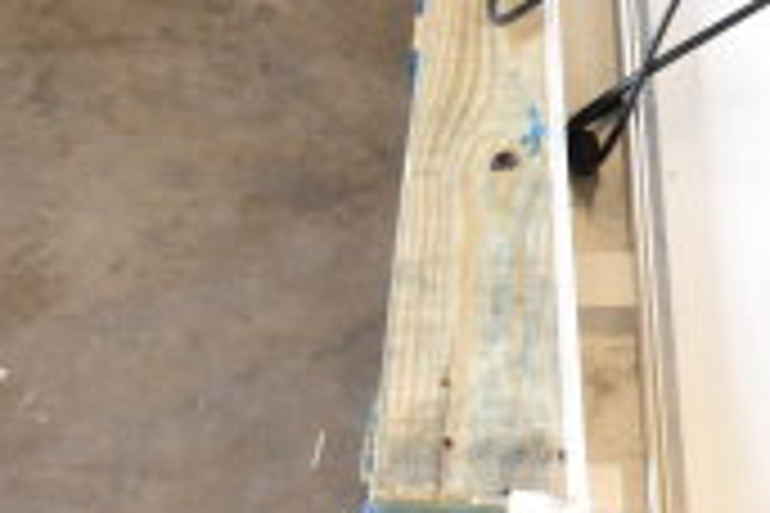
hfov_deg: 14.9
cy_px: -29
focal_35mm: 123
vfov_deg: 11.0
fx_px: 2626
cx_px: 1319
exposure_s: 1/40
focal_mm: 23
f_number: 3.8
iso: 720
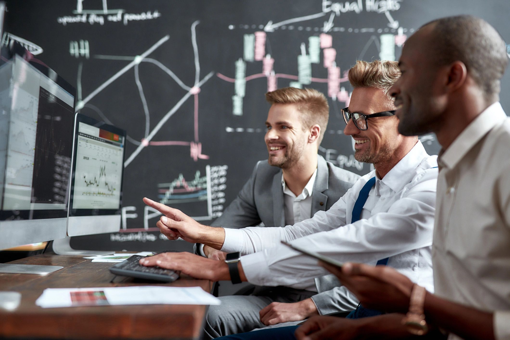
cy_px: 170
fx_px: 708
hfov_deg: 39.6
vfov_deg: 27.0
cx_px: 255
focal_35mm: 50
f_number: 2.5
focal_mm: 50
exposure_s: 1/320
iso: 400
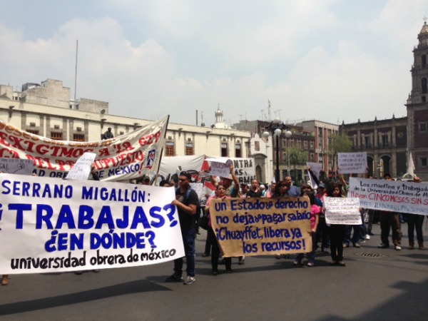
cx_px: 214
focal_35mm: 33
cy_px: 160
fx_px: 408
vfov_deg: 42.9
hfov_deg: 55.4
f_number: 2.4
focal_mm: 4.12
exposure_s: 1/1869
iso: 50
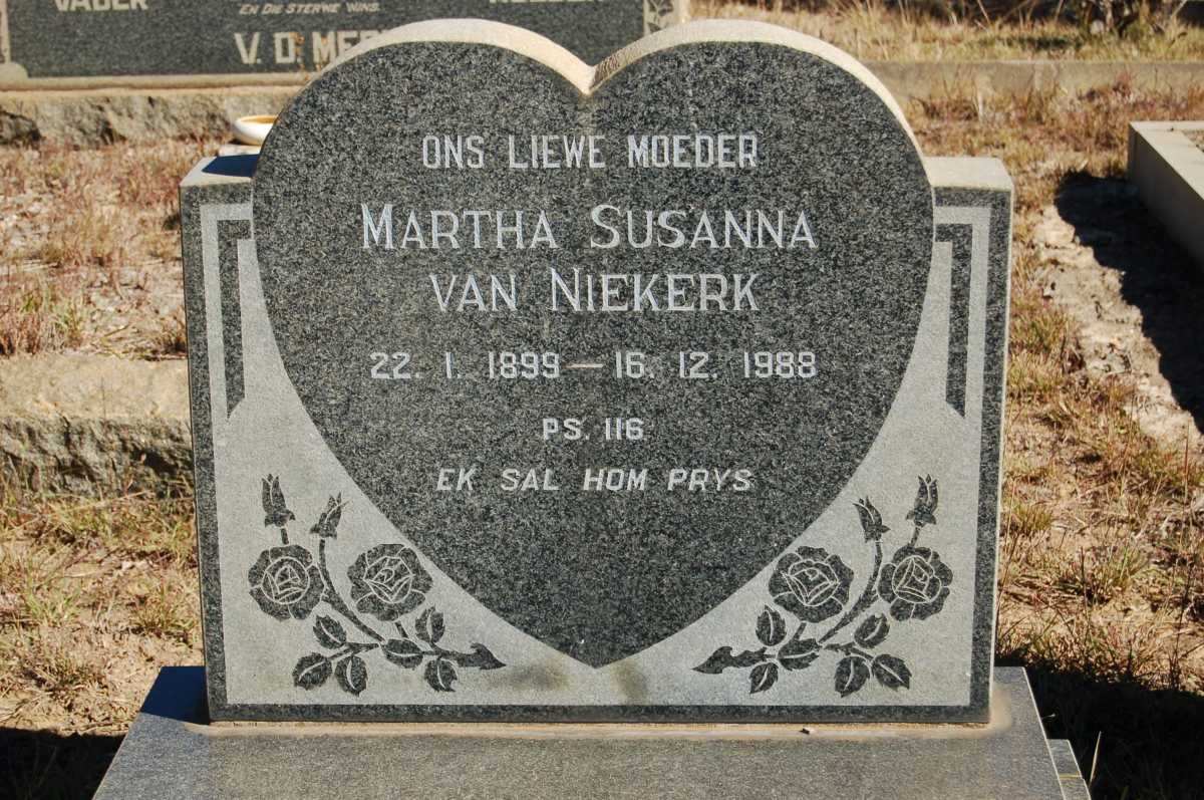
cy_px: 400
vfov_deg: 17.4
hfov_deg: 26.0
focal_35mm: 78
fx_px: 2605
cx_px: 602
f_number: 6.3
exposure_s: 1/320
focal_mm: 52
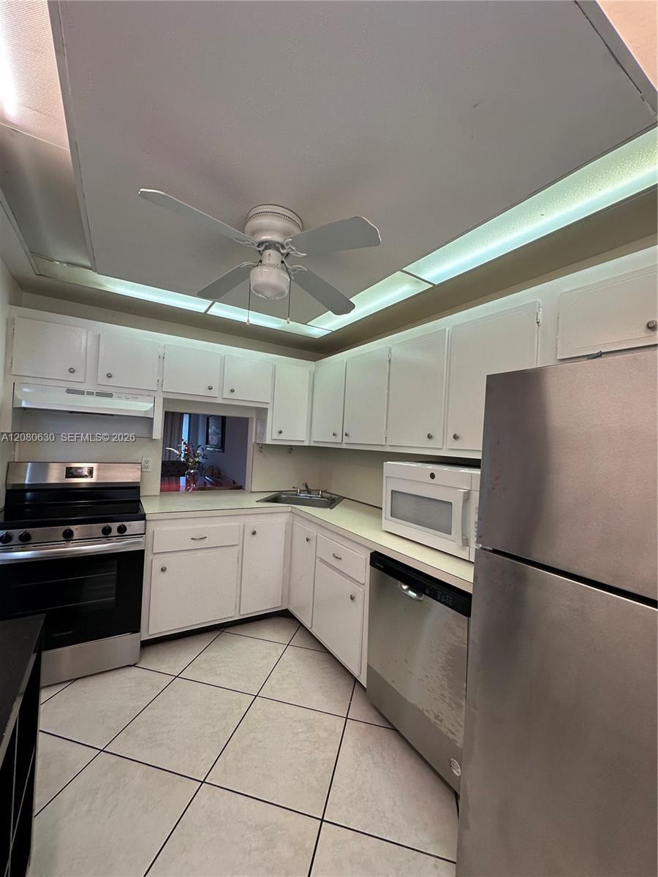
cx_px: 329
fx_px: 355
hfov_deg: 85.7
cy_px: 438
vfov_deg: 102.1
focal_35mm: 14
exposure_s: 1/120
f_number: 2.2
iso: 125
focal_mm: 2.22
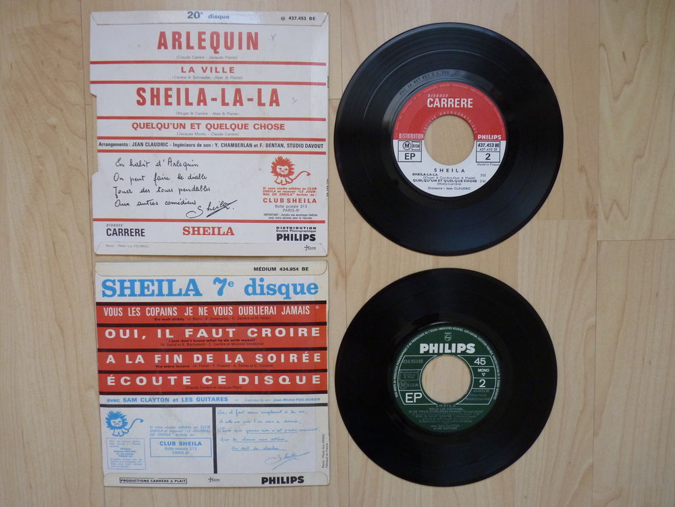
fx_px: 526
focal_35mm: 27
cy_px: 254
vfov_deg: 51.4
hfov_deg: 65.3
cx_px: 338
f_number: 2.8
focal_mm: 4.8
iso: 320
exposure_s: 1/30
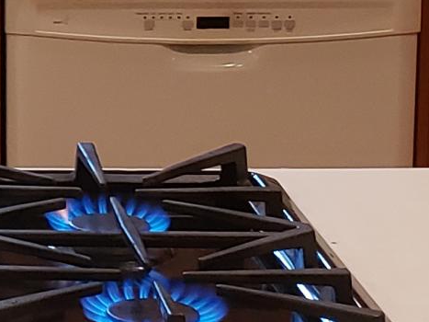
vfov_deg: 8.8
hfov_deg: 11.2
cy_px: -55
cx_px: -274
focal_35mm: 167
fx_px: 2069
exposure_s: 1/40
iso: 320
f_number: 2.4
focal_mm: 4.3
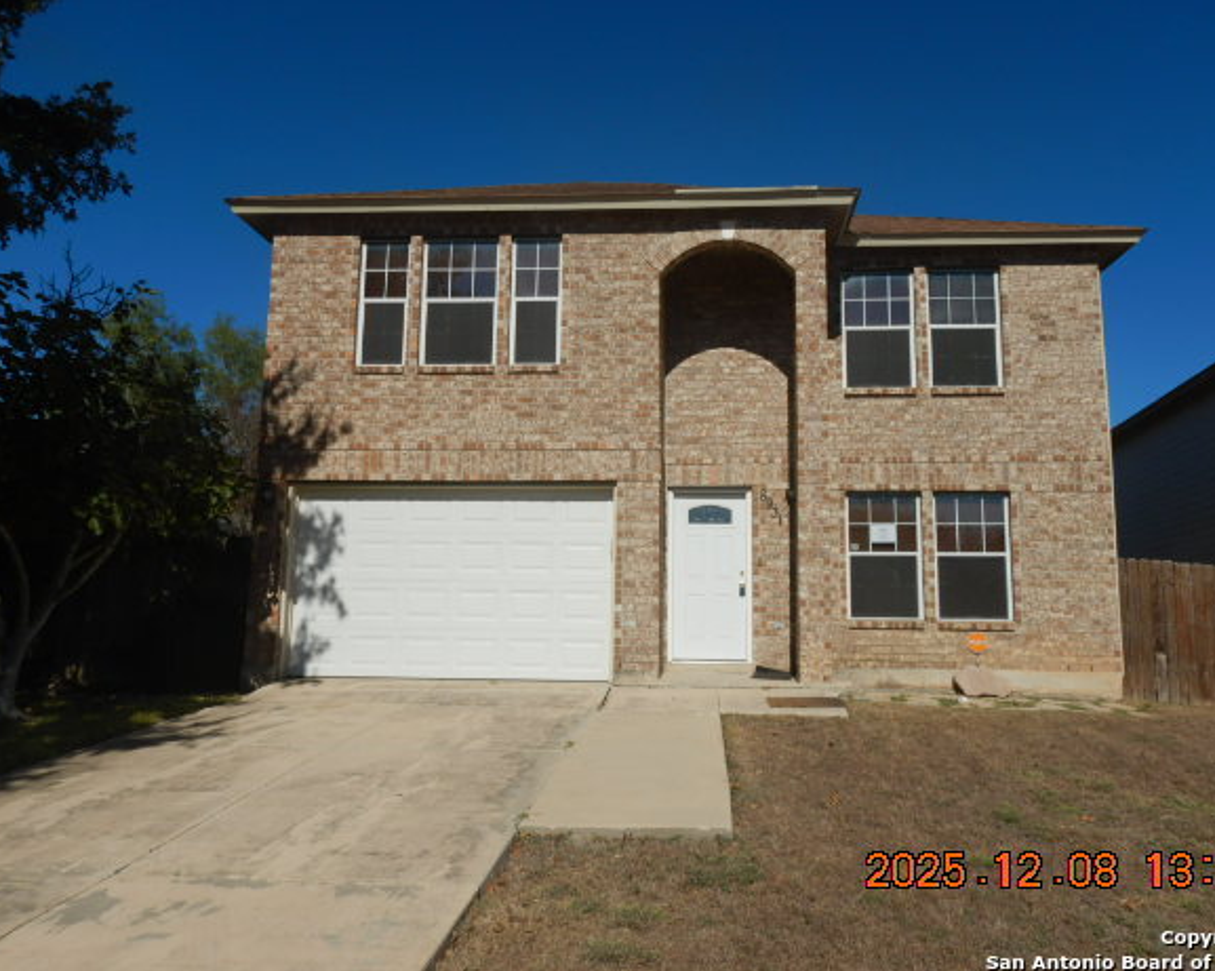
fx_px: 934
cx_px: 655
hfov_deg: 66.0
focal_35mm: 26
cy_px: 470
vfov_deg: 54.9
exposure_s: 1/640
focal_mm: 4.3
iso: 125
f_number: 8.2
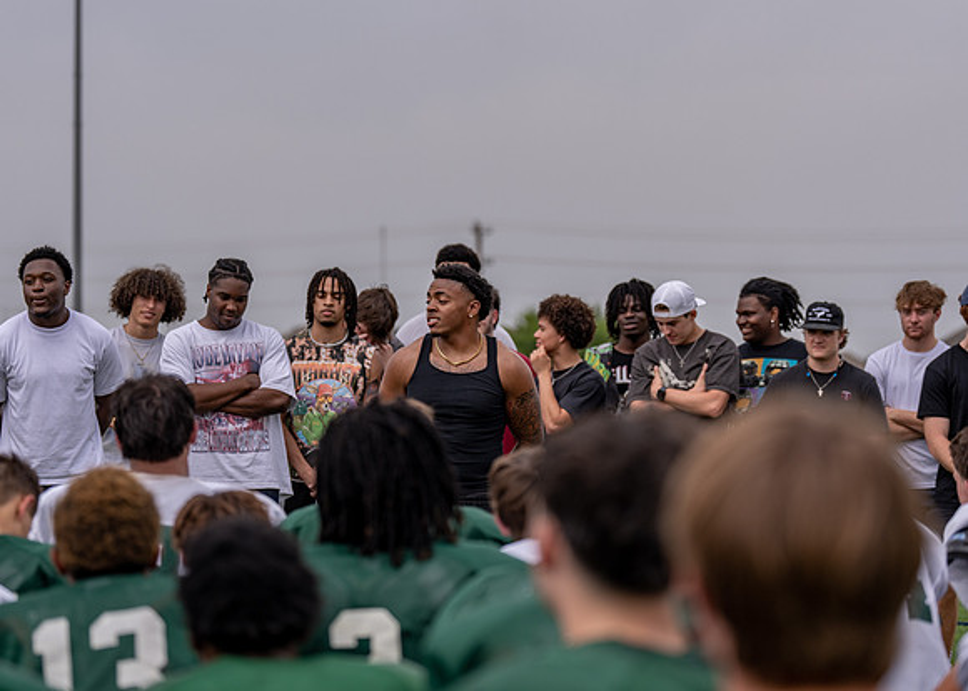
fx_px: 3083
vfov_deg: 12.8
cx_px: 502
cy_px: 339
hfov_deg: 17.8
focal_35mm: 112
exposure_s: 1/2000
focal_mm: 105
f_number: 2.8
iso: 100
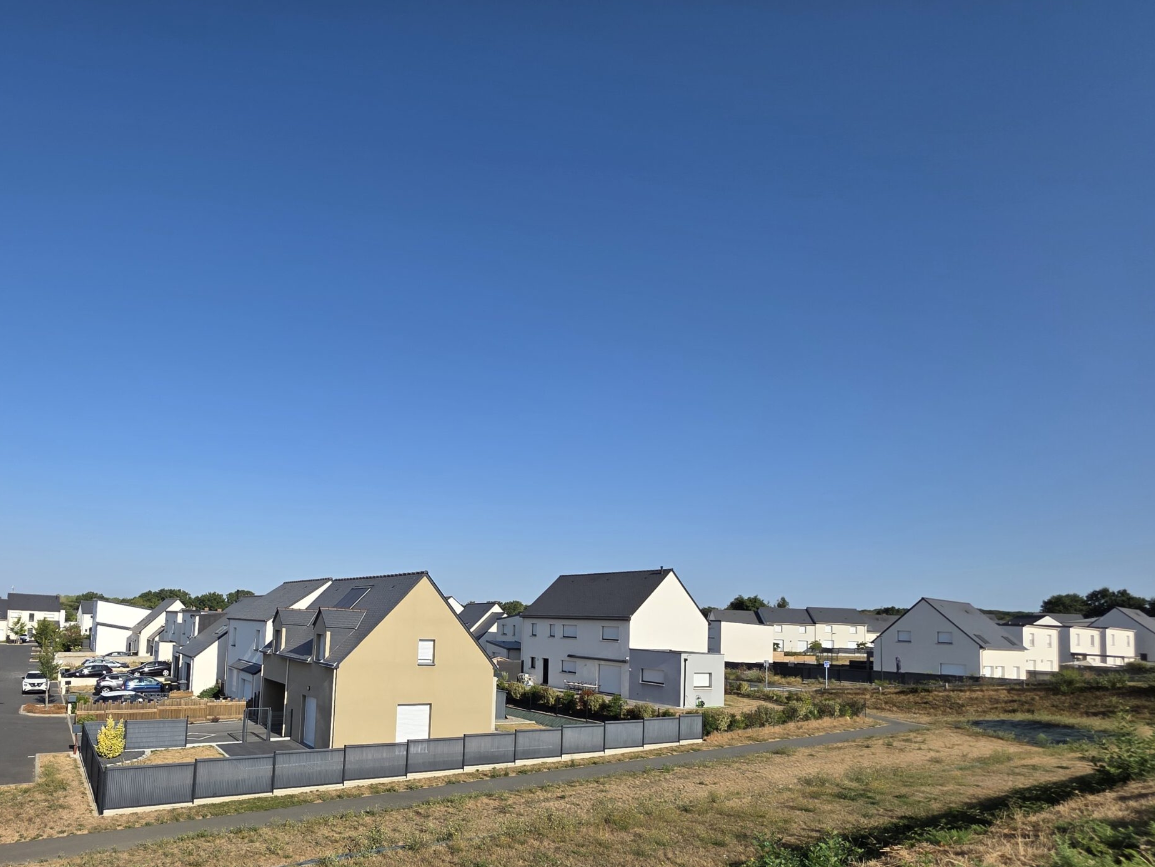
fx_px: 601
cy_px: 585
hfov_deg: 85.2
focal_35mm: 18
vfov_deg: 69.4
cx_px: 403
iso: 40
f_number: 1.9
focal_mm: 2.2
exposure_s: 1/2586
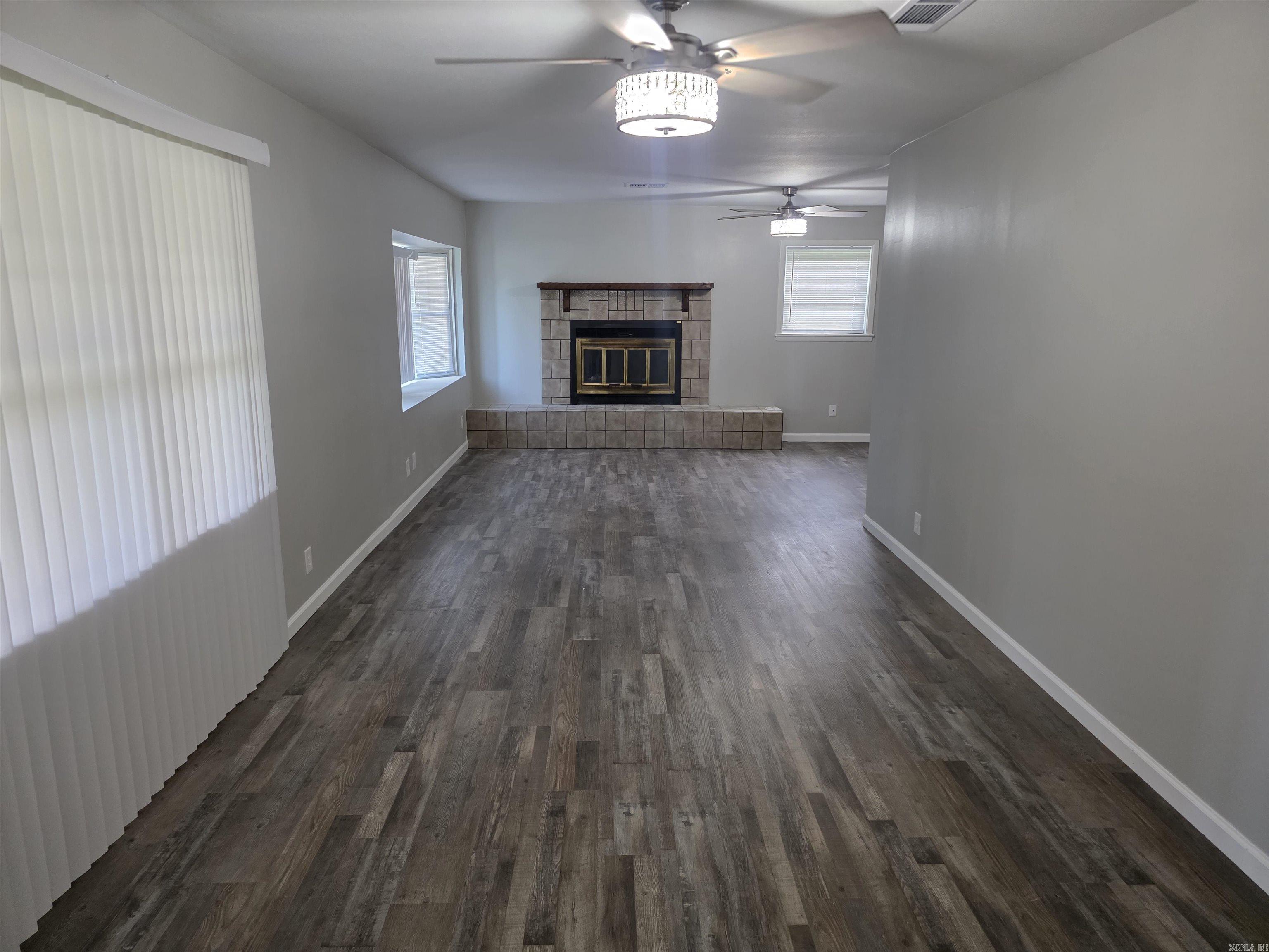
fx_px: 843
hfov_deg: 73.9
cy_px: 476
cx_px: 634
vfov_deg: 58.9
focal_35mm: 23
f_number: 1.7
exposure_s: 1/120
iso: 500
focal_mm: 6.3
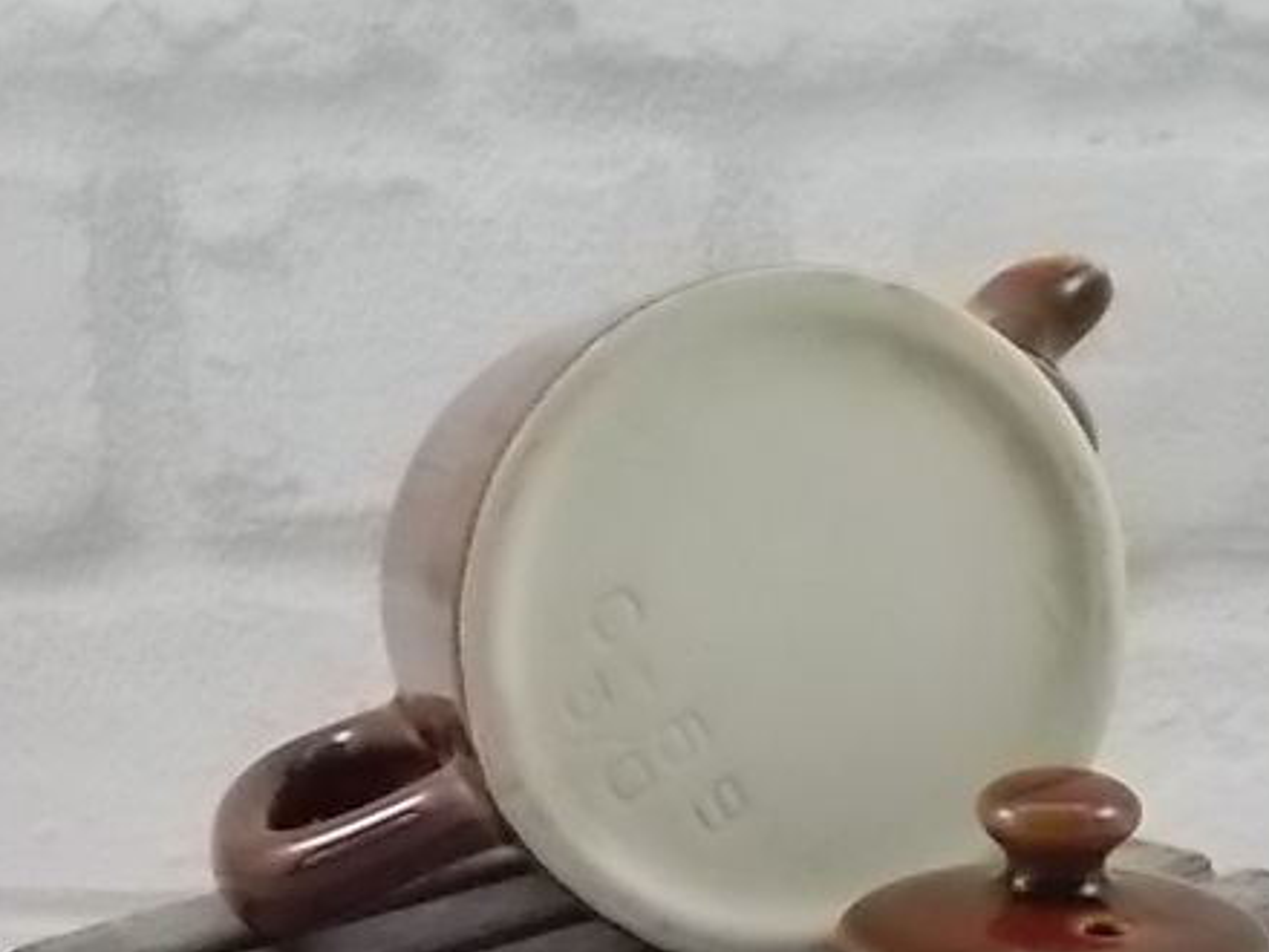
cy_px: 684
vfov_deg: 10.3
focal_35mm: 144
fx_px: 5279
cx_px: 756
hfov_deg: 13.7
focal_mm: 17.6
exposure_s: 1/200
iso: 800
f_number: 5.5
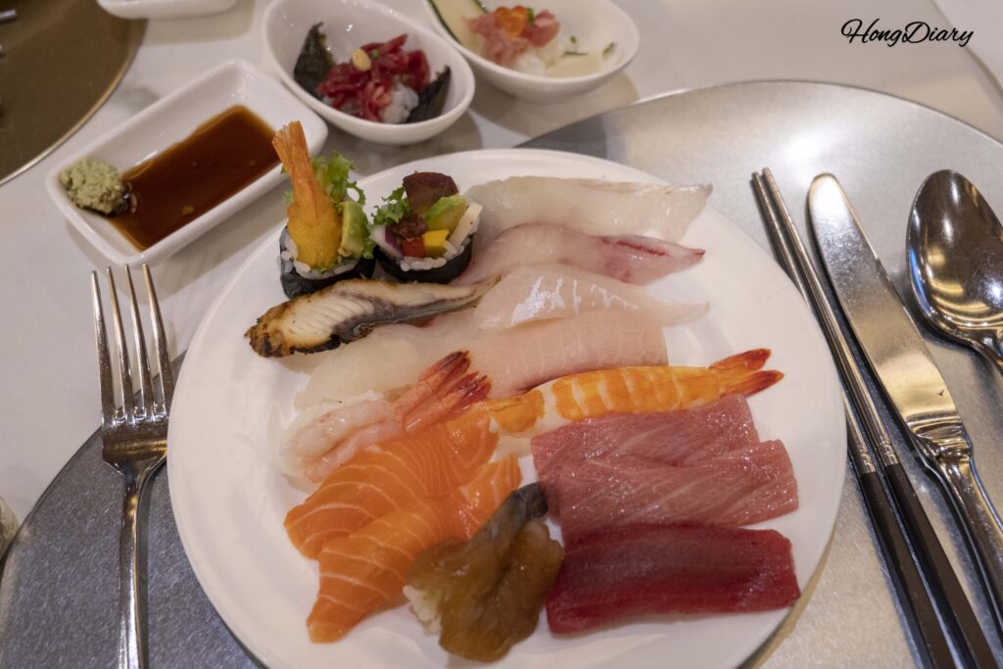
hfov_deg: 49.5
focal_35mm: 39
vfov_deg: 34.2
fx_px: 1087
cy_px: 334
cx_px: 502
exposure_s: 1/60
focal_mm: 39
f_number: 5
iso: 2000
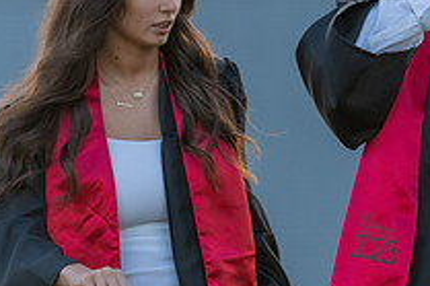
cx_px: 455
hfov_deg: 3.9
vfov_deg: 2.6
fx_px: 6302
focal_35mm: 528
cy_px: 97
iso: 640
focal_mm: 187
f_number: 2.8
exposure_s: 1/1000
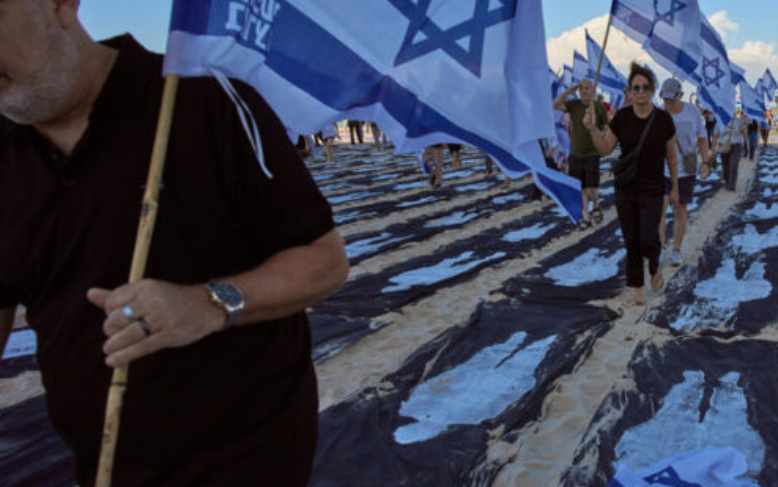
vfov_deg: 33.5
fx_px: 806
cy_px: 277
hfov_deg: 49.2
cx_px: 597
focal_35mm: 38
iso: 320
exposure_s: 1/2500
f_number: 5.6
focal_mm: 24
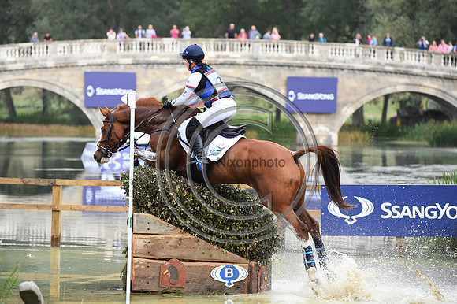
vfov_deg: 7.2
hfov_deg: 10.8
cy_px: 152
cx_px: 228
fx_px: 2410
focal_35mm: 190
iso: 2800
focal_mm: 190
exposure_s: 1/1250
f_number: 5.6
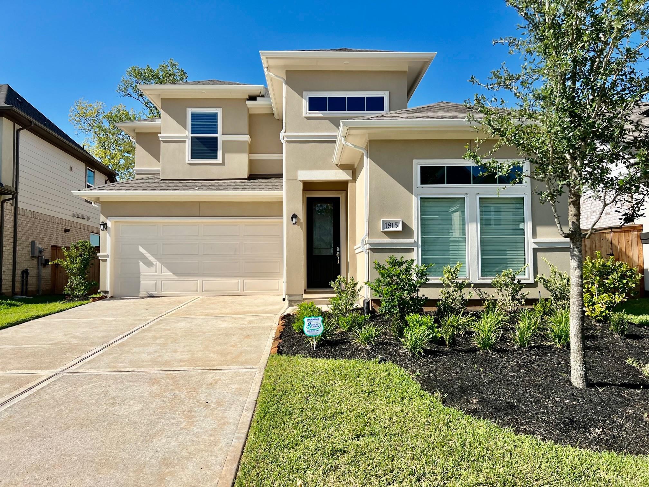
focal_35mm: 26
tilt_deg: +3.5
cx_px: 324
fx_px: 487
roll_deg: -0.2
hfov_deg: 67.3
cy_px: 244
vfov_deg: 53.1
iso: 50
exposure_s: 1/5076
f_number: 1.5
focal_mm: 5.7
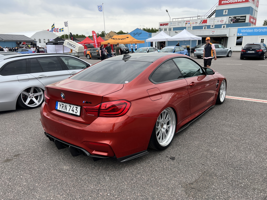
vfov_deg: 53.1
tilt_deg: -14.4
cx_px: 134
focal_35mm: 26
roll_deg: +0.3
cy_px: 100
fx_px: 201
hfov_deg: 67.3
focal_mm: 5.7
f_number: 1.5
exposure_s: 1/982
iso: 50
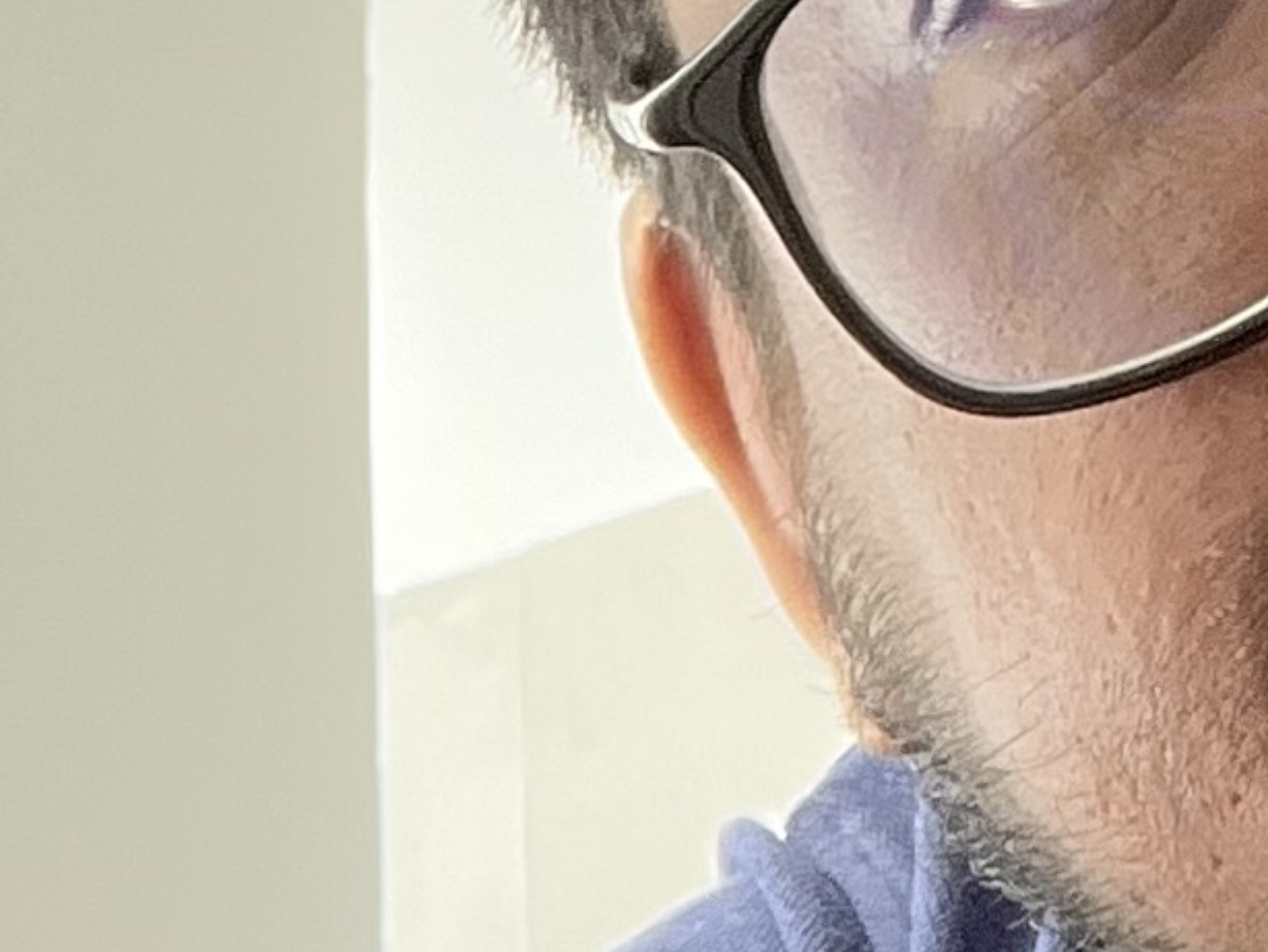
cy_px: 1999
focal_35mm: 151
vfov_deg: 9.1
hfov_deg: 12.8
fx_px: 5533
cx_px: -207
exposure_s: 1/121
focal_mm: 2.71
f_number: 2.2
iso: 80
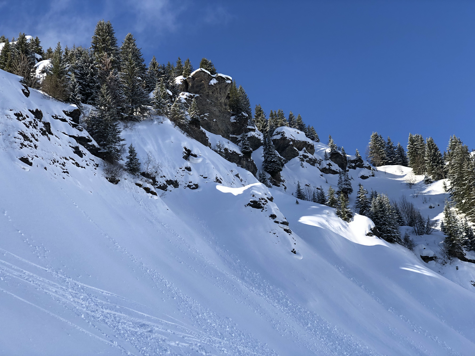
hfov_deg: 36.8
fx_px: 714
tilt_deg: +25.1
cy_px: 178
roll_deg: +7.9
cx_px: 238
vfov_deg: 28.0
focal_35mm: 52
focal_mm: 6
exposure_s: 1/867
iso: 16
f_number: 2.4
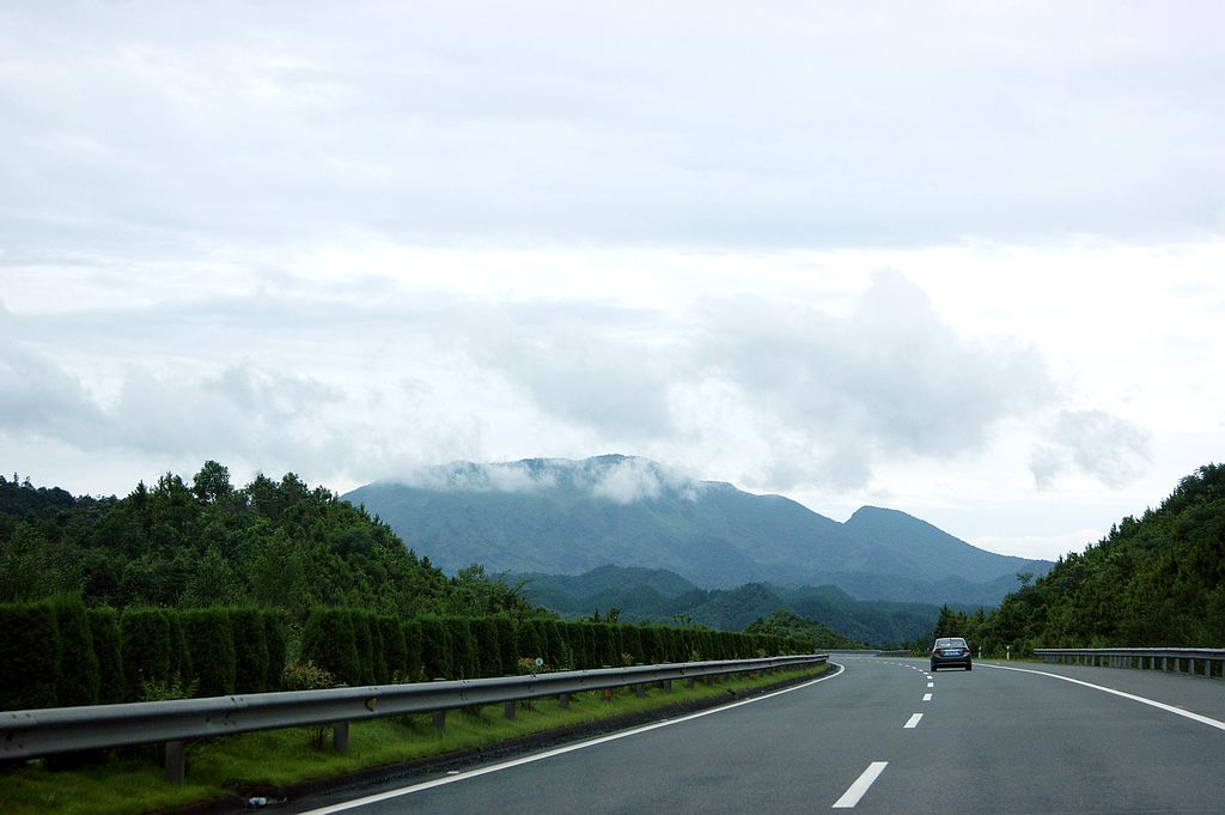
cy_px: 408
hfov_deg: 29.9
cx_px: 612
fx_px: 2295
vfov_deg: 20.1
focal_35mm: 68
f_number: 5.6
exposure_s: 1/1000
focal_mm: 45
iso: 100
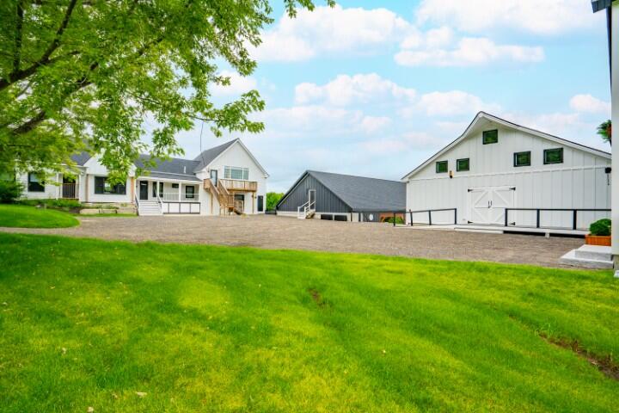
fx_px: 275
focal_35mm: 16
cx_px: 310
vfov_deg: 73.7
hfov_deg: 96.7
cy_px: 206
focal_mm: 16
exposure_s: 1/60
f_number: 9
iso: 50
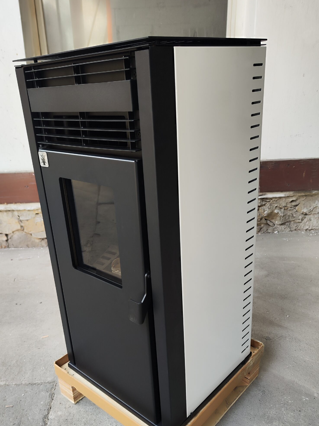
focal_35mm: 30
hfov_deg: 46.7
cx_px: 142
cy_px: 244
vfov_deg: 59.7
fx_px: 369
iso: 231
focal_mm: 7.01
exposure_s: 1/100
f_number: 1.69
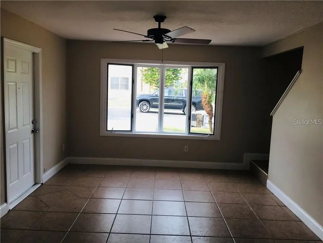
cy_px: 122
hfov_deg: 61.7
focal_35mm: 29
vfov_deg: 48.2
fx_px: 271
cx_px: 162
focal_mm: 4.15
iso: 40
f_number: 2.2
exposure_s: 1/120
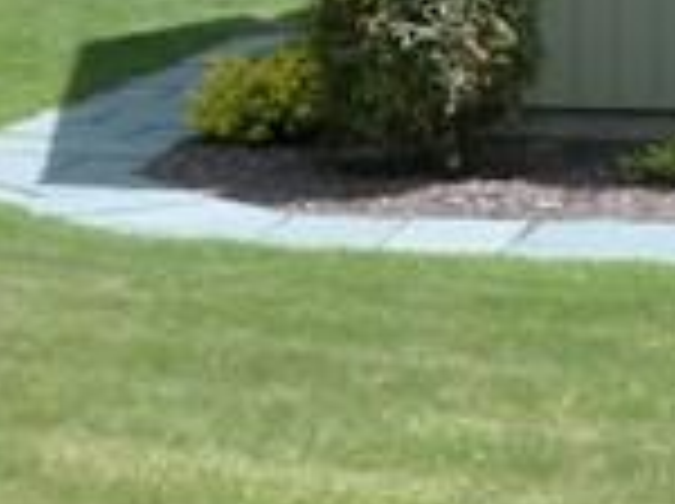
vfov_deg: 8.6
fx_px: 3329
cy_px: 58
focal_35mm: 171
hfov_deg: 11.6
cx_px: 490
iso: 100
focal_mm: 4.5
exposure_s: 1/500
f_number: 4
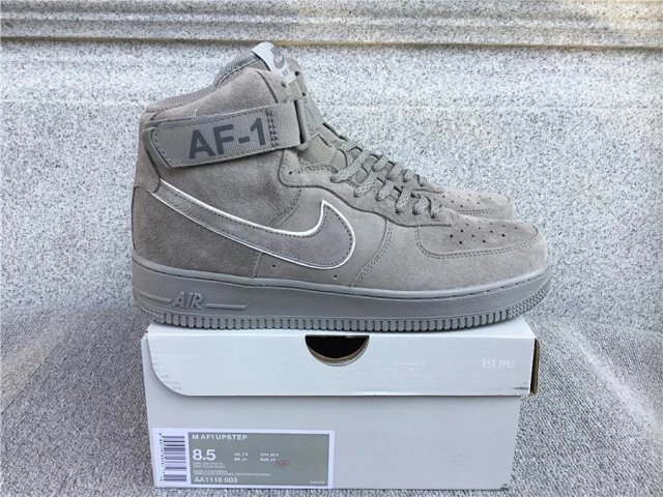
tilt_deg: -16.9
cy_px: 248
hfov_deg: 58.4
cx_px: 332
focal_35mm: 31
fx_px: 594
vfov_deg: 45.4
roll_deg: -0.4
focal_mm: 3.3
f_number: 2.4
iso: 25
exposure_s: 1/230
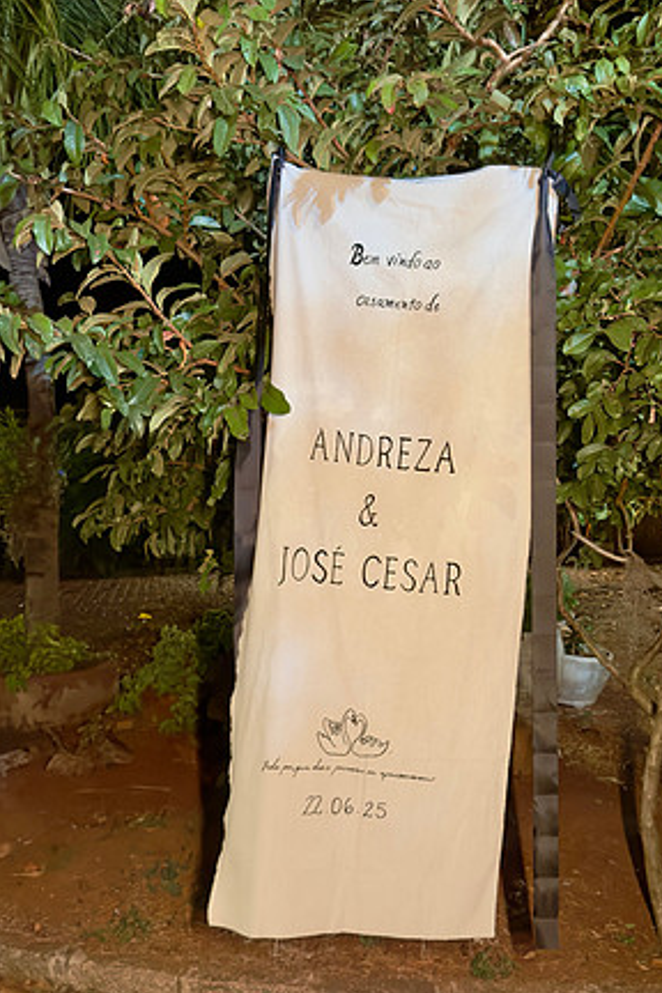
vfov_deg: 69.4
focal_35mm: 26
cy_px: 485
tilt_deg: +0.4
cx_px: 364
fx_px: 717
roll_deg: +0.8
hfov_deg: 49.5
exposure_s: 1/40
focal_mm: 6.76
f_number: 1.78
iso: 800
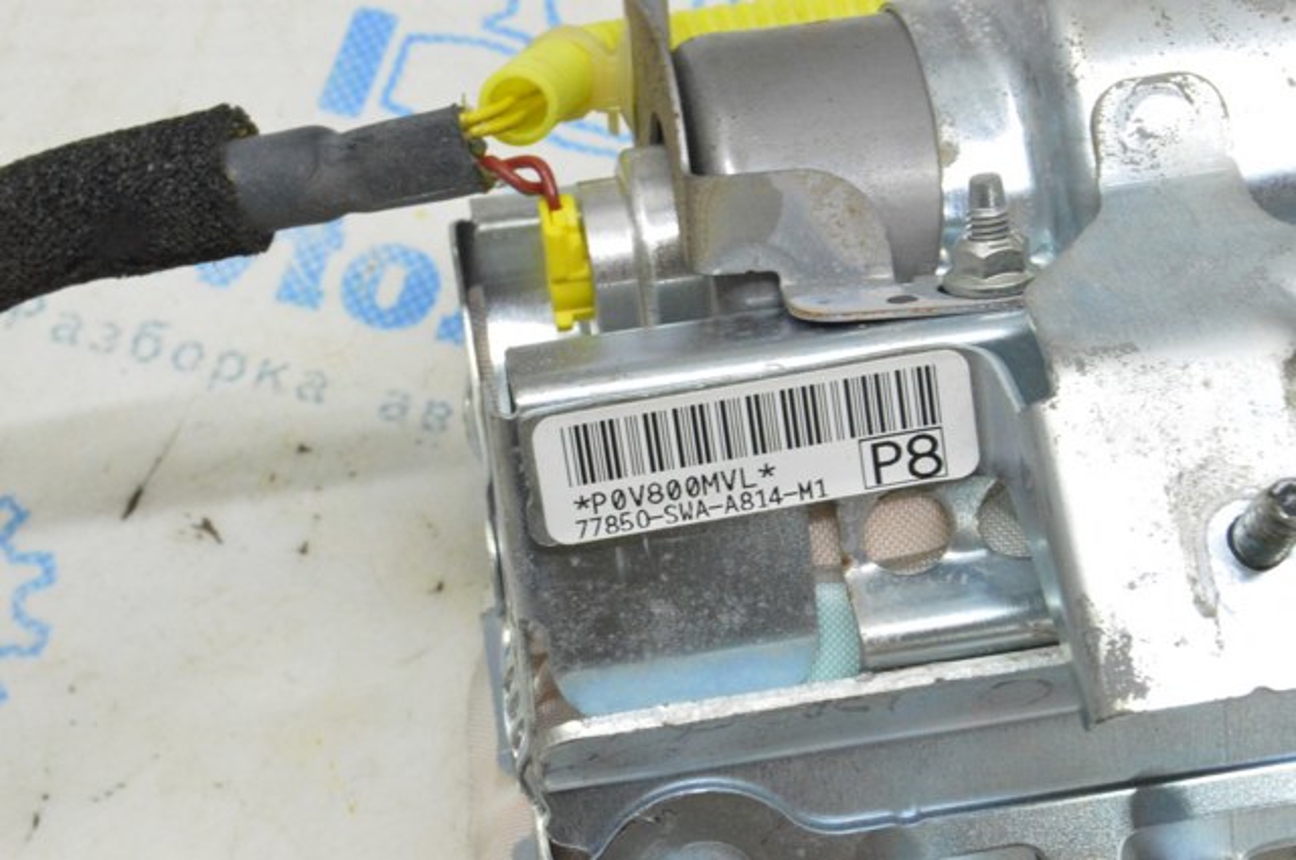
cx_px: 648
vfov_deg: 16.5
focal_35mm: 82
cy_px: 430
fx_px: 2966
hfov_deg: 24.6
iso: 6400
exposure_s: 1/15
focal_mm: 55
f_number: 20
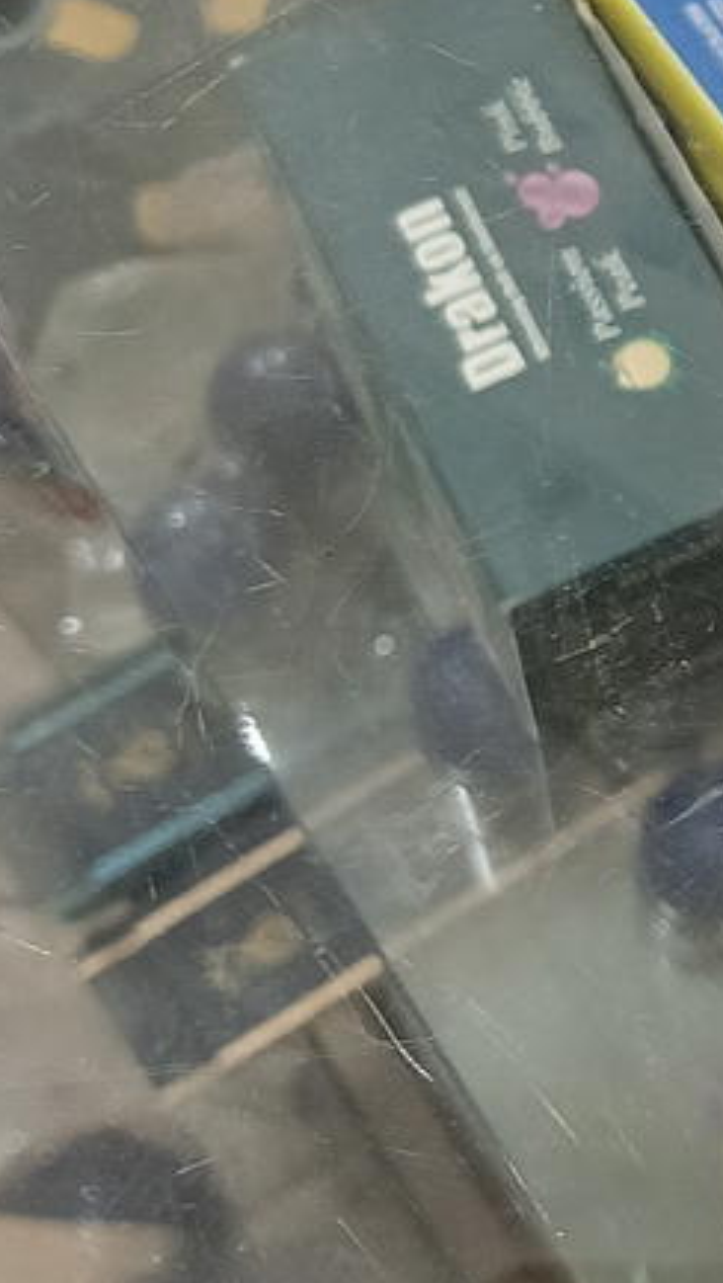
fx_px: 2961
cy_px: 299
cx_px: 1369
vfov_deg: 24.1
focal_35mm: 87
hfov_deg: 12.5
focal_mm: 4.05
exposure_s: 1/25
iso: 640
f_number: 1.8
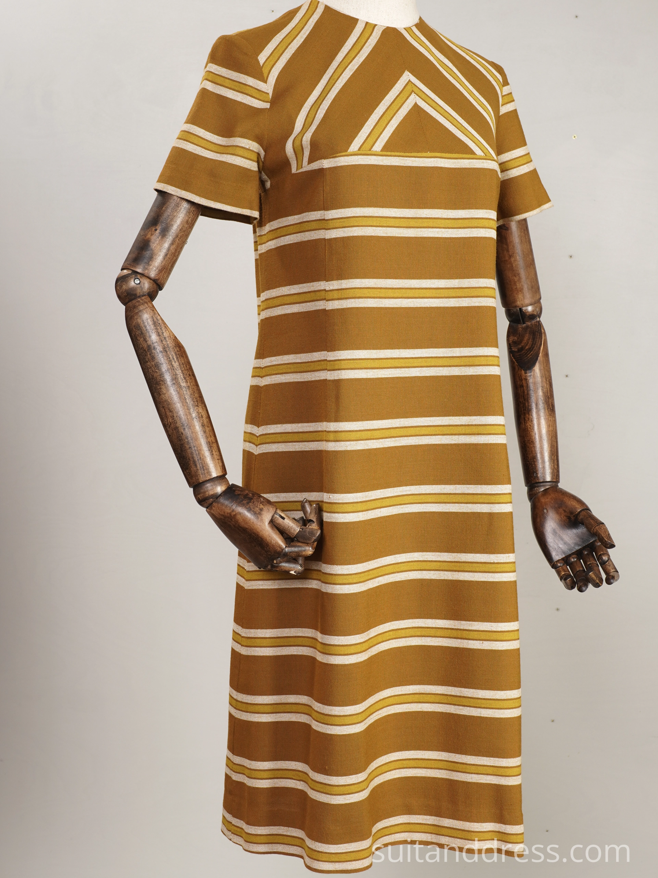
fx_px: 1318
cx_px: 329
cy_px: 403
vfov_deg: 36.8
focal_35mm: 52
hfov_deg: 28.0
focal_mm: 32
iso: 200
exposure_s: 1/8
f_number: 7.1
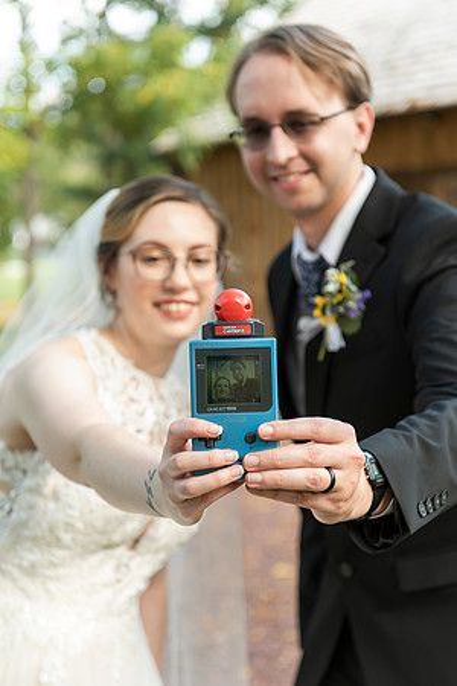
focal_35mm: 70
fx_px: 1333
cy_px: 343
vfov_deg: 28.8
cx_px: 228
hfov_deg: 19.5
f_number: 4
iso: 400
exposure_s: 1/200
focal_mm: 70
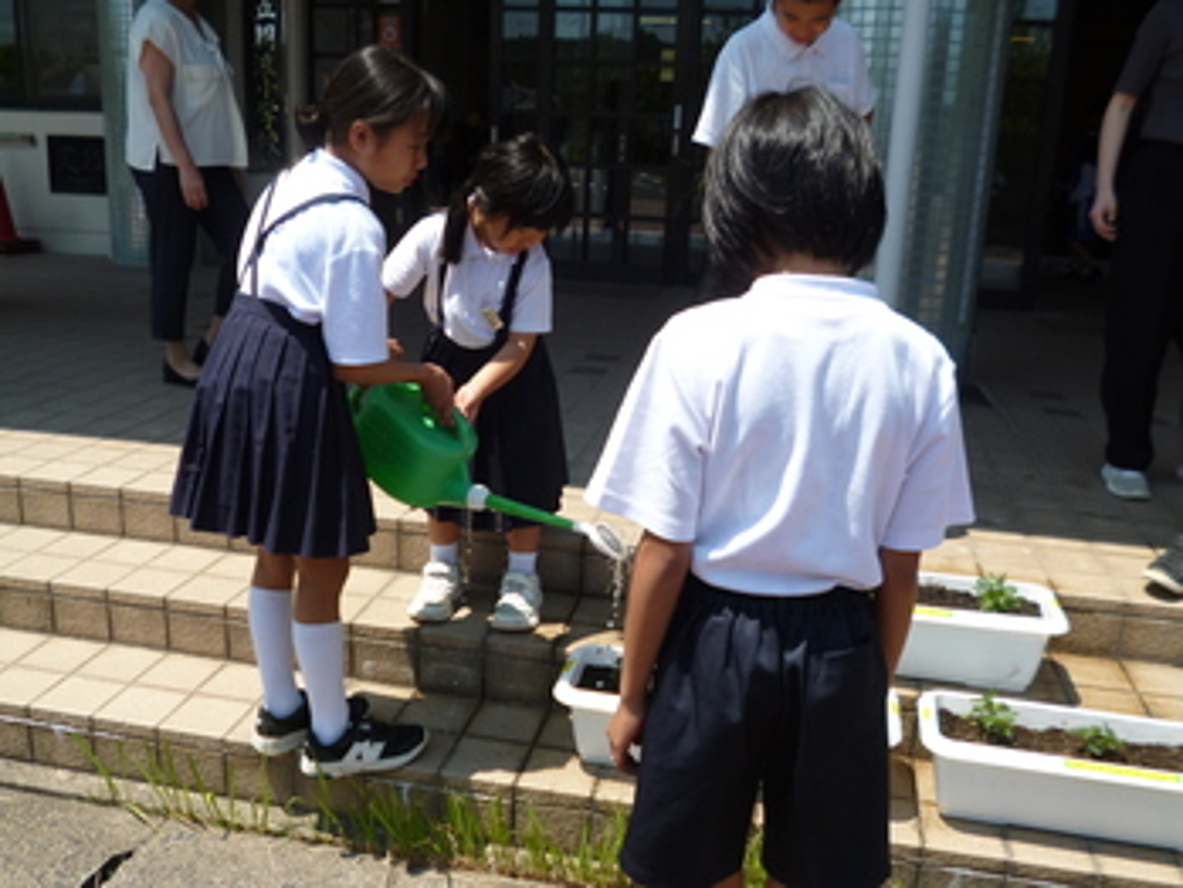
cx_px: 592
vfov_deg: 44.2
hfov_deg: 56.8
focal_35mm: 32
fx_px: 1094
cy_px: 444
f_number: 2.9
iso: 100
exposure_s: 1/1000
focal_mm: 5.7
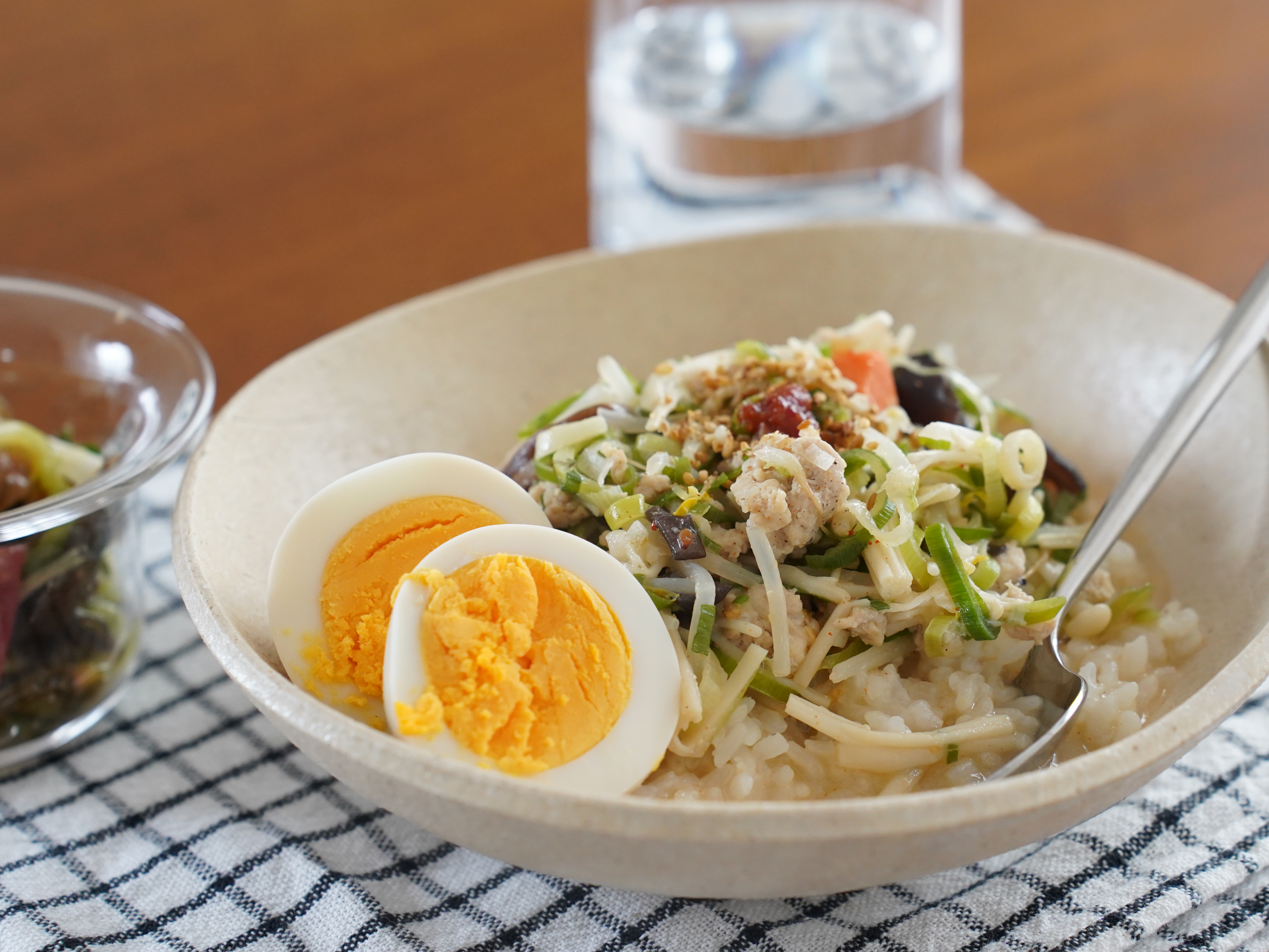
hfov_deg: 21.5
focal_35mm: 91
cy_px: 487
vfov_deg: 16.2
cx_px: 740
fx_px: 3336
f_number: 5
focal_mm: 69
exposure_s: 1/80
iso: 2000
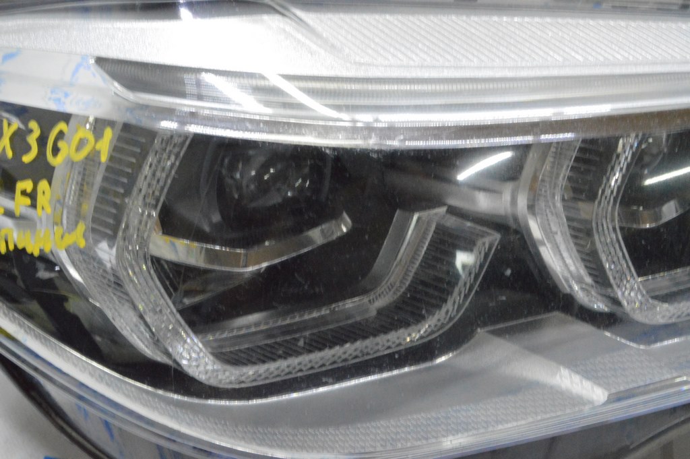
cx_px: 345
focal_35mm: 57
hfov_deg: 35.1
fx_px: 1092
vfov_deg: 23.7
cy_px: 230
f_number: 20
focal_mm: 38
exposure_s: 1/15
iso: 6400
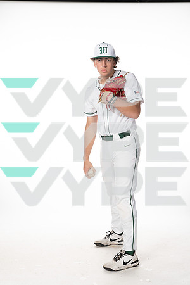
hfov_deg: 23.8
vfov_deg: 35.1
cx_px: 95
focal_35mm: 57
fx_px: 451
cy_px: 142
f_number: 6.3
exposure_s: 1/250
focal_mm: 57
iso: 400
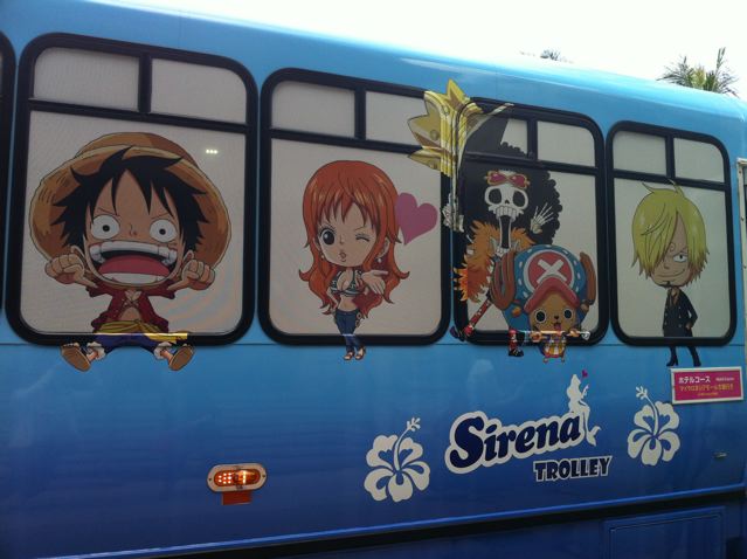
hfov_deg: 52.7
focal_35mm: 35
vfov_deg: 40.6
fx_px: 755
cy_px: 280
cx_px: 374
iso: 80
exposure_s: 1/279
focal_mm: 3.85
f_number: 2.8
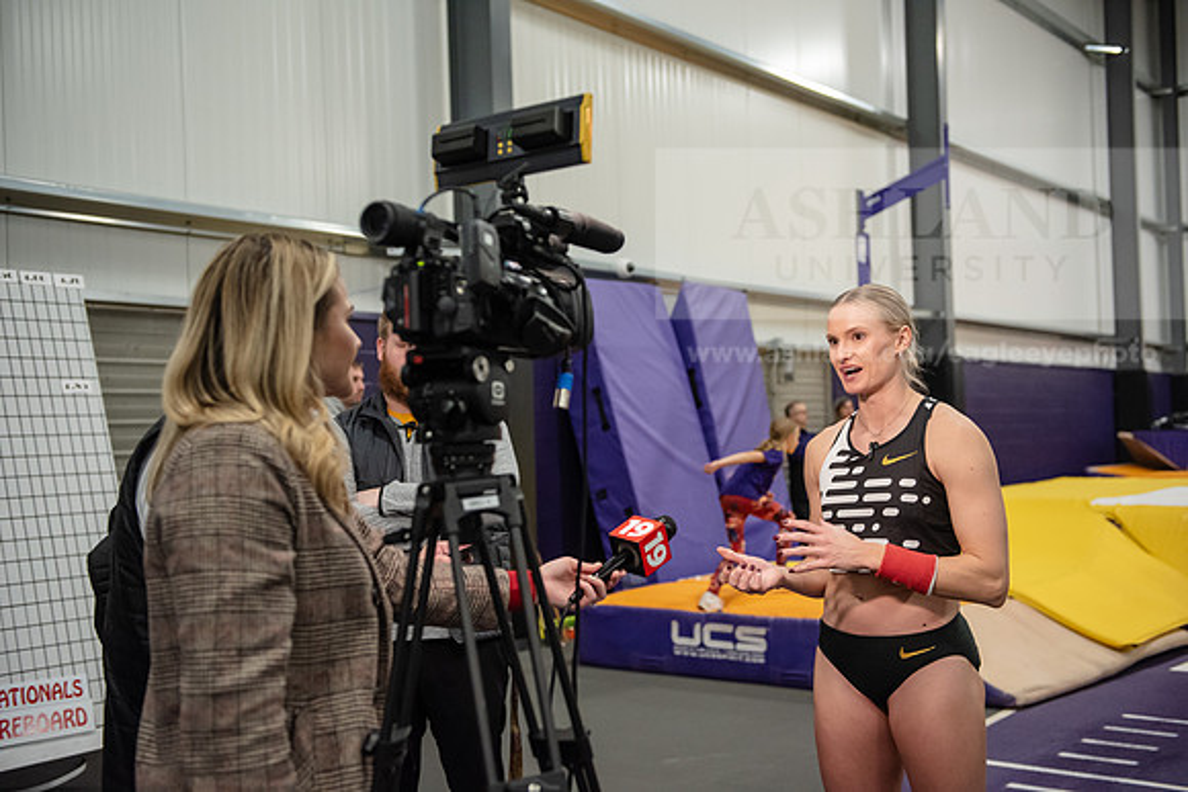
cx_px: 594
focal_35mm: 42
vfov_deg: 31.9
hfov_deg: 46.4
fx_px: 1386
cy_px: 396
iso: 4000
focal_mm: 42
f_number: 3.2
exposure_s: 1/400
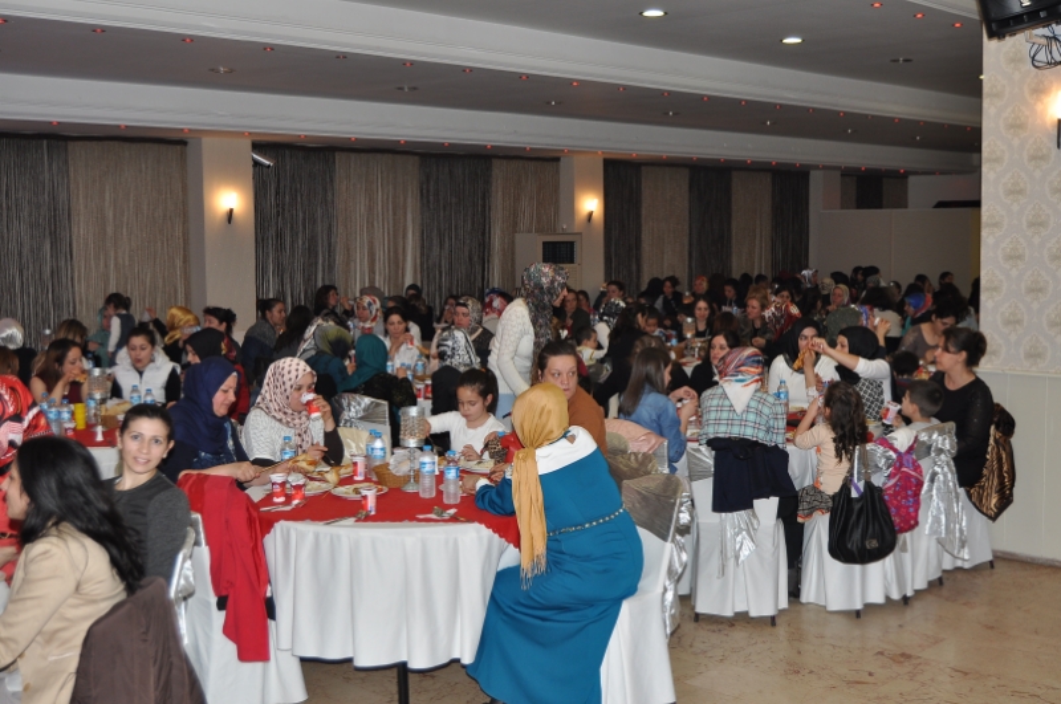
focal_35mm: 45
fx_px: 1324
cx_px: 530
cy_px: 352
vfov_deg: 29.8
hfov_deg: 43.7
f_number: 4.2
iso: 400
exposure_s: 1/60
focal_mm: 30
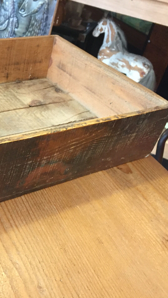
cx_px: 11
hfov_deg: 26.6
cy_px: 149
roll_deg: -11.9
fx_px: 341
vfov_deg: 47.4
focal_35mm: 43
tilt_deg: -37.2
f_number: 2.2
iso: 250
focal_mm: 4.15
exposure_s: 1/33
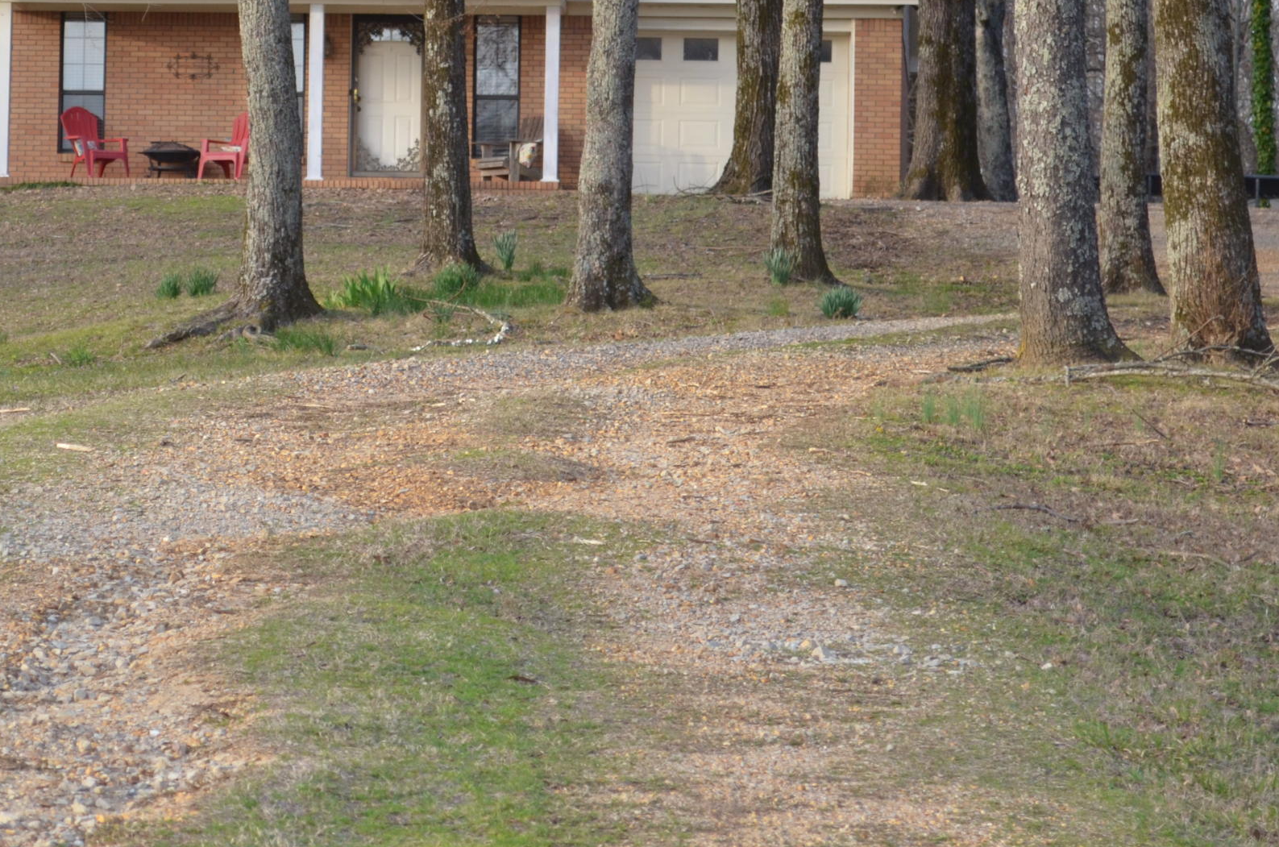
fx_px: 5529
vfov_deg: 8.7
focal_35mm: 156
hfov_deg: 13.1
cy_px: 82
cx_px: 300
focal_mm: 55
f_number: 5.6
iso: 400
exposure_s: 1/200
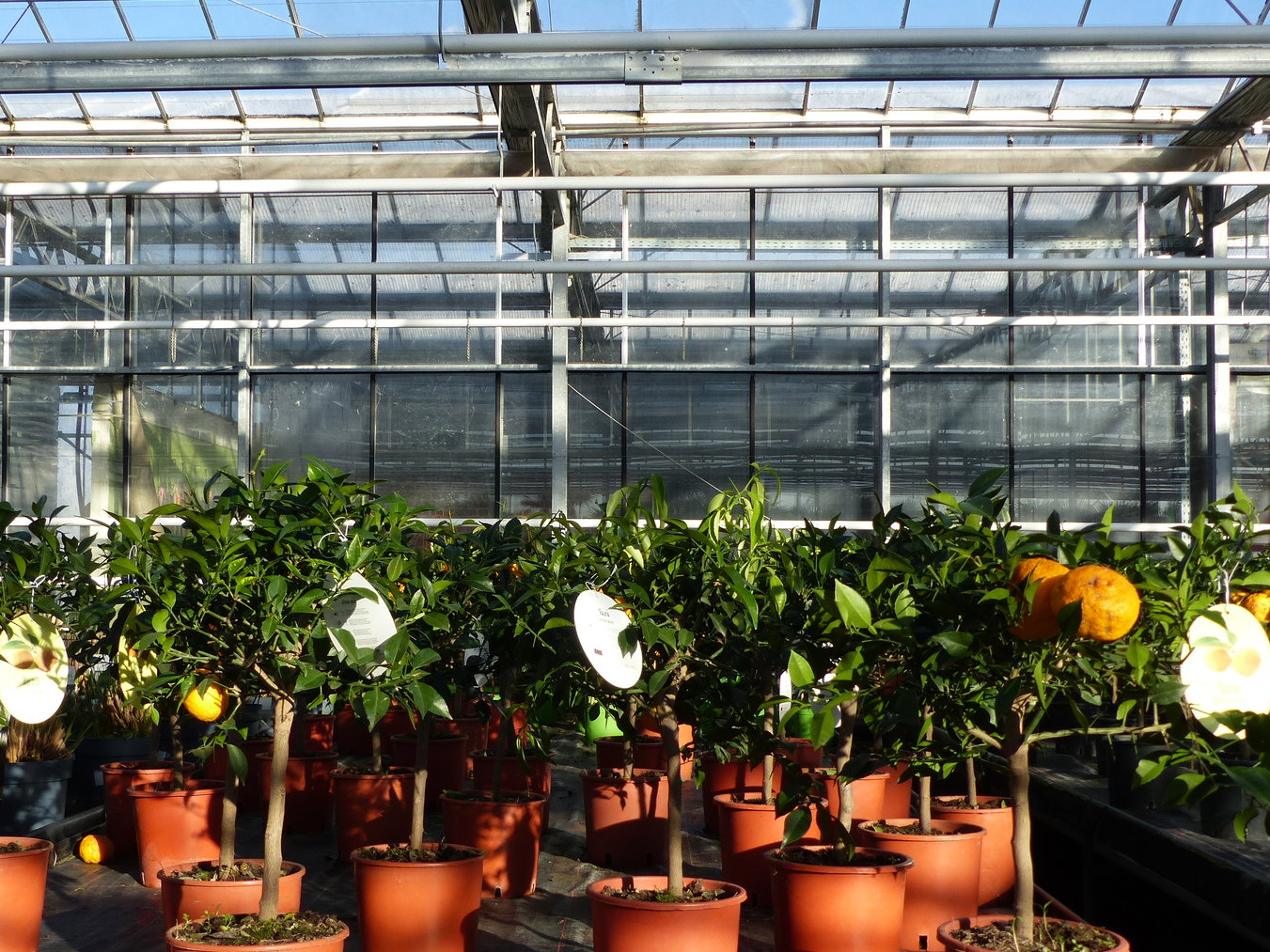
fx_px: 1651
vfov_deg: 32.1
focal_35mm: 45
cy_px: 537
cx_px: 528
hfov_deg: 41.9
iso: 100
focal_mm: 6.8
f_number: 4
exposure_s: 1/400
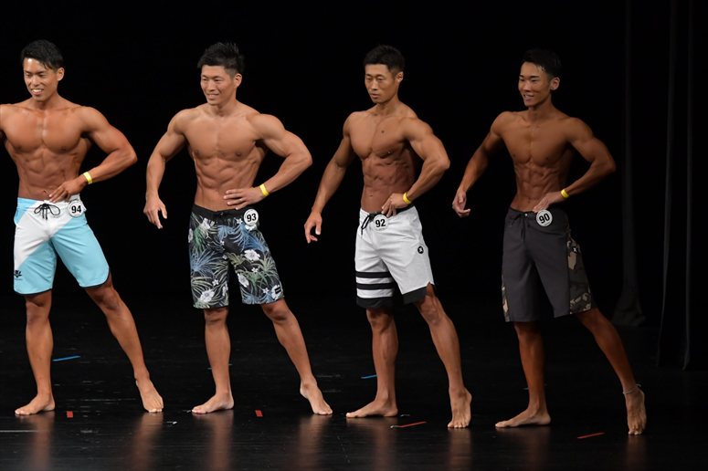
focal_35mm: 255
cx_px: 354
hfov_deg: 8.1
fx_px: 5013
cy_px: 236
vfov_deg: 5.4
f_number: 5.6
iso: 3200
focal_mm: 170
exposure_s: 1/400
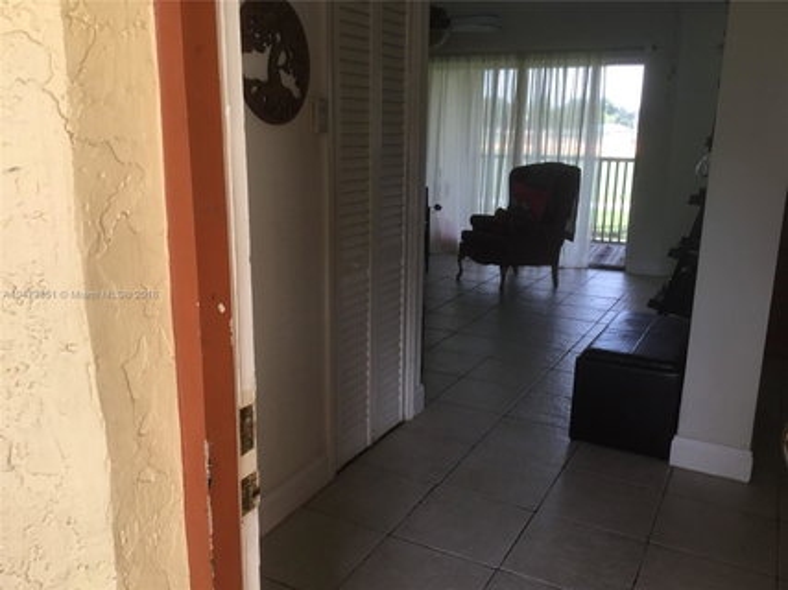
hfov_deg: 58.4
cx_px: 394
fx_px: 705
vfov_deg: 45.4
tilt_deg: -13.4
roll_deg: -0.9
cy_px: 295
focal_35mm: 31
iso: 40
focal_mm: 3.3
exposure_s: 1/120
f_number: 2.4
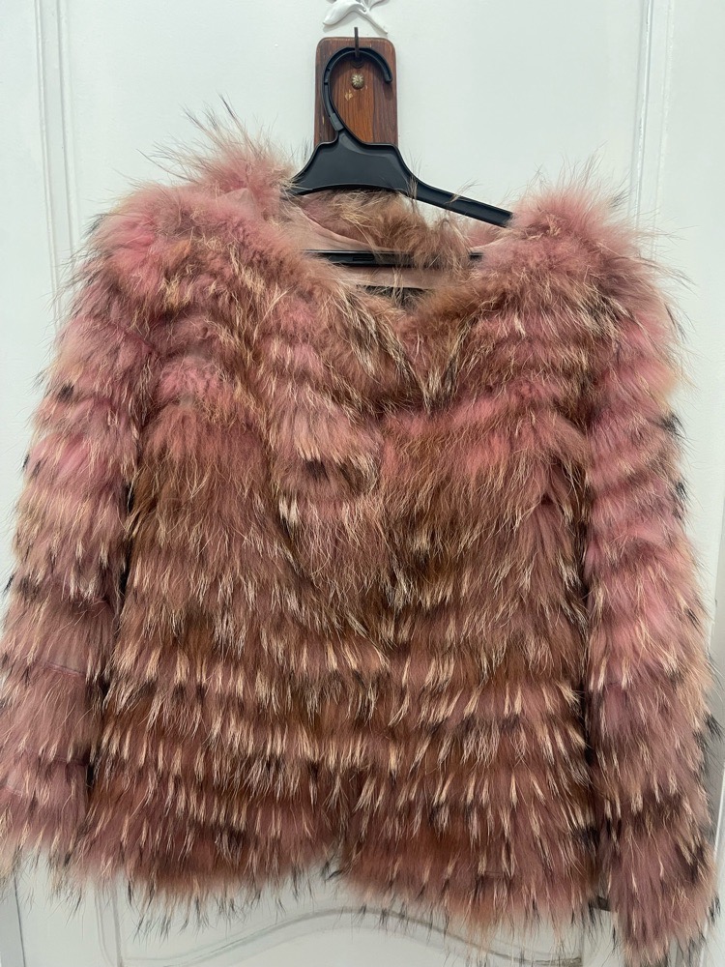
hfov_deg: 54.9
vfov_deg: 69.4
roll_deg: -0.9
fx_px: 698
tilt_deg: -10.4
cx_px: 362
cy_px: 484
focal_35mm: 25
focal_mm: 5.1
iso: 250
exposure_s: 1/50
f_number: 1.6
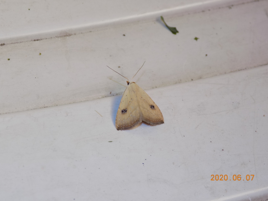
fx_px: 914
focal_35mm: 118
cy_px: 100
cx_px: 134
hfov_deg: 16.7
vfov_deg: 12.6
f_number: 4.8
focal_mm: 20.9
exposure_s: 1/30
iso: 80
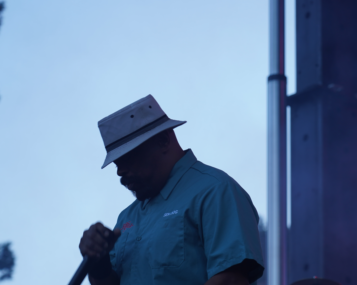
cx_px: 214
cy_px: 170
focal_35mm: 169
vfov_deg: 9.1
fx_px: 1786
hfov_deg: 11.4
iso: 100
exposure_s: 1/160
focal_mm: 105
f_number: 4.5
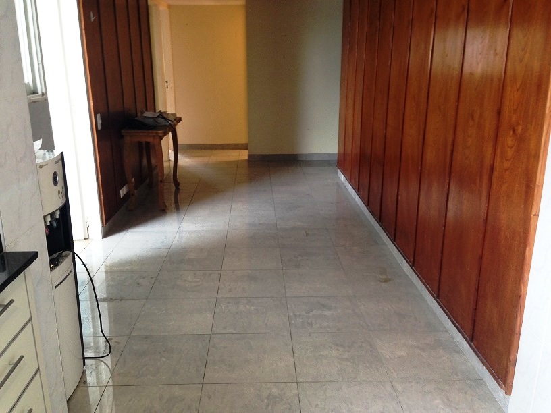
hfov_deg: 55.4
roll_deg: +0.7
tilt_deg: -15.3
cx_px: 276
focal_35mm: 33
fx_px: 525
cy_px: 206
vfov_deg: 42.9
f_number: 2.4
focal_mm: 4.12
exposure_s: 1/20
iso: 100
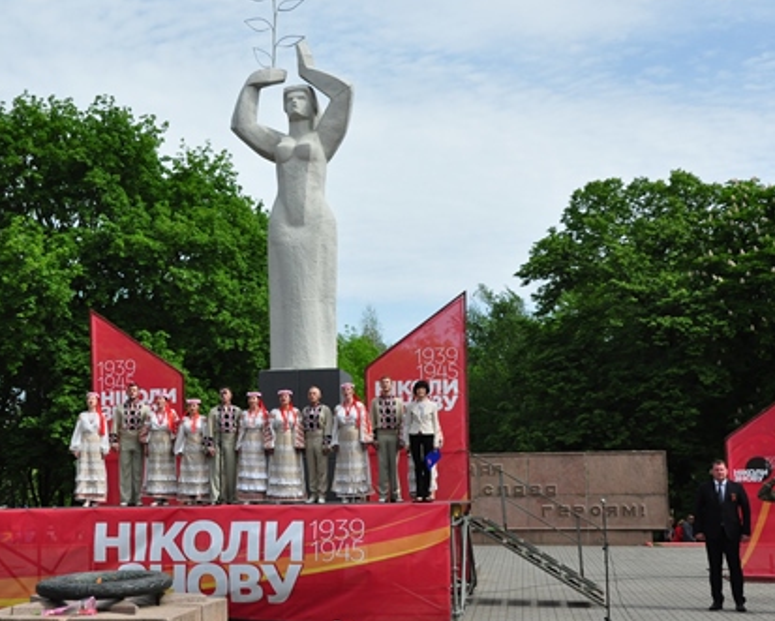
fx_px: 1125
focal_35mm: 49
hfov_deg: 37.6
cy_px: 324
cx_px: 263
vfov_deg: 30.9
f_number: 10
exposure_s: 1/1000
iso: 800
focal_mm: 24
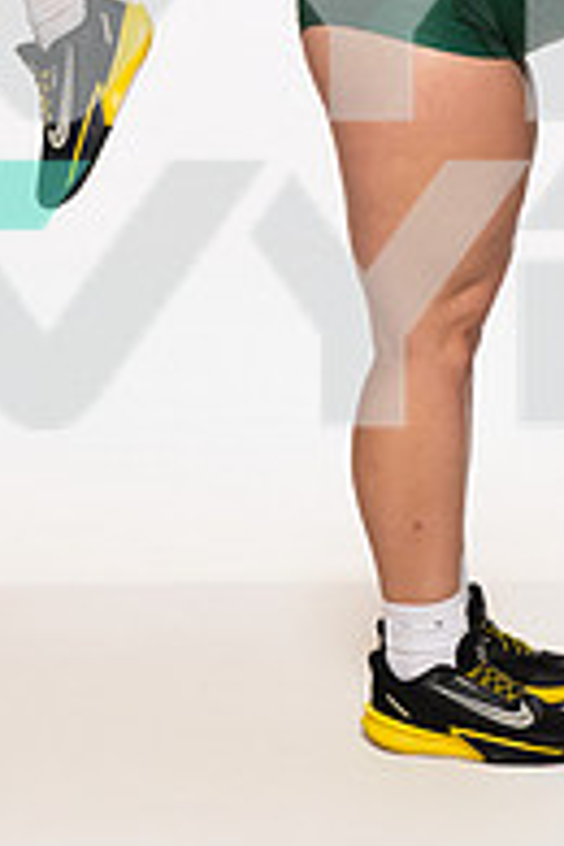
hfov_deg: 11.4
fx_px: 2820
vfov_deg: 16.7
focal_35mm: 120
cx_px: 477
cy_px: -9
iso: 800
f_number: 7.1
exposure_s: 1/320
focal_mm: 52
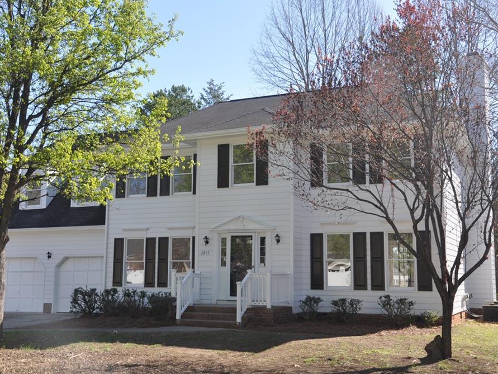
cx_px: 249
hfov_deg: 43.8
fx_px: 619
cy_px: 186
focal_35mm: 43
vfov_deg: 33.6
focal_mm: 26
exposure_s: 1/250
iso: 200
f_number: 8
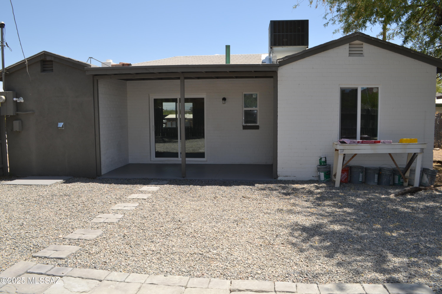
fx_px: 331
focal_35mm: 27
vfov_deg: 47.9
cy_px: 147
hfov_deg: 67.4
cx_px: 221
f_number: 9
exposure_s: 1/200
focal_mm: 18
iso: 100
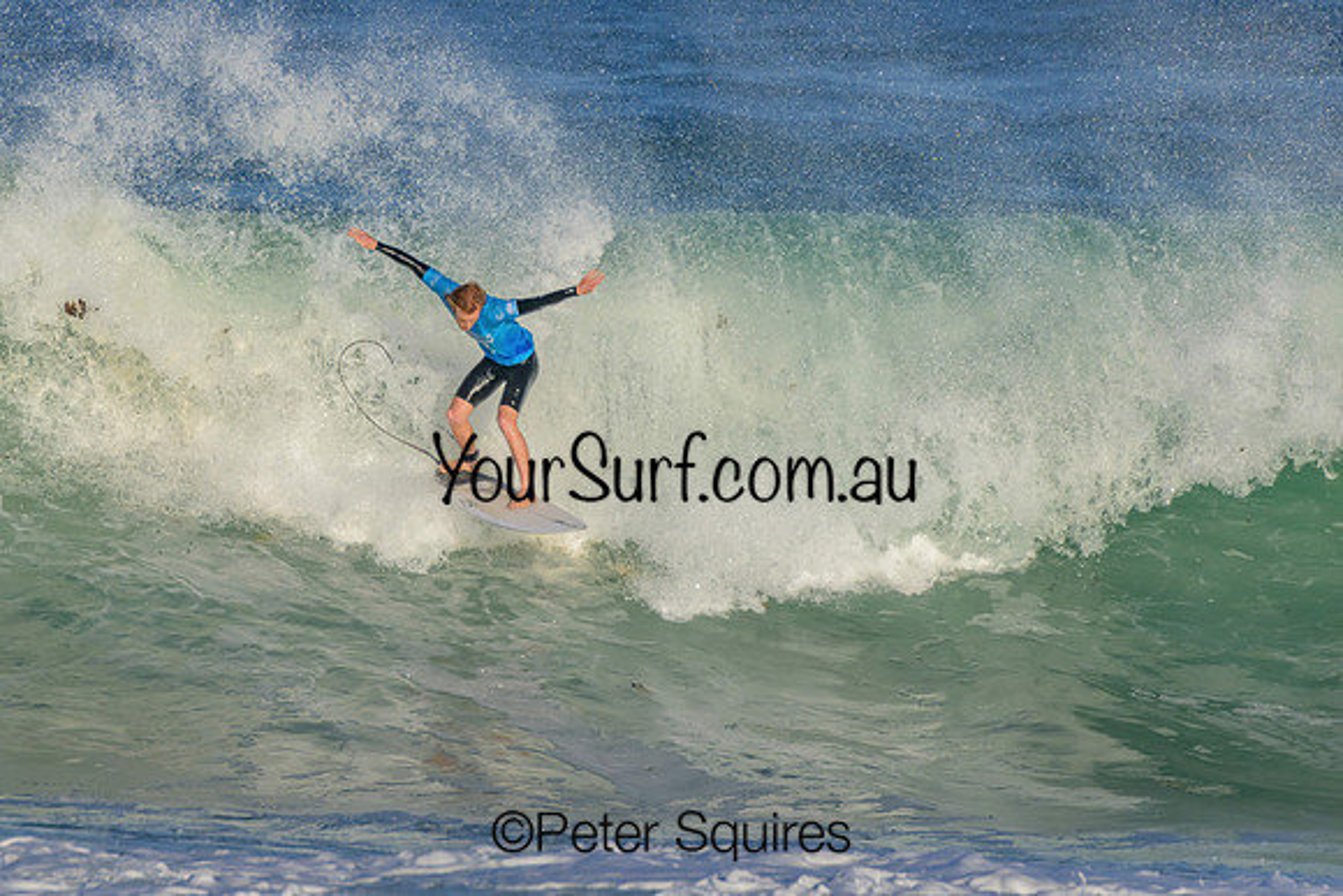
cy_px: 416
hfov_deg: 2.3
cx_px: 623
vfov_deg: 1.5
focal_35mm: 911
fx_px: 33997
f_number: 11
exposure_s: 1/3200
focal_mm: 850
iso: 1000
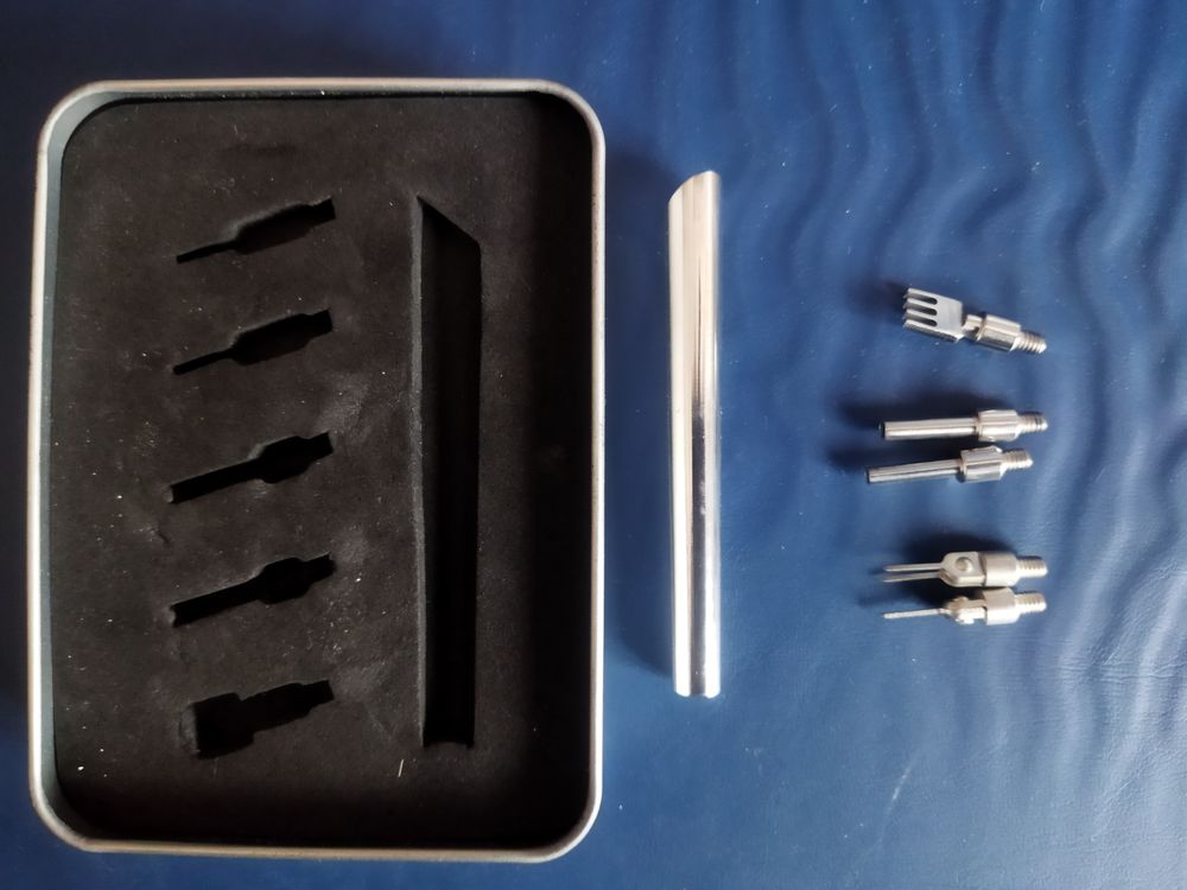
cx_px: 594
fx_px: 926
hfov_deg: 65.3
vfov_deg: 51.4
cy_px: 445
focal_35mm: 27
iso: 1019
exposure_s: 1/17
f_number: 1.79
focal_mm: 4.71
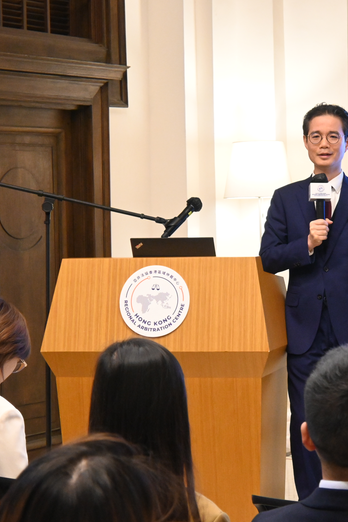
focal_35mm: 113
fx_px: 1638
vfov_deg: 18.1
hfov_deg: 12.0
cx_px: 348
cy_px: 261
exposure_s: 1/60
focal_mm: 50
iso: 4500
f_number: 6.3
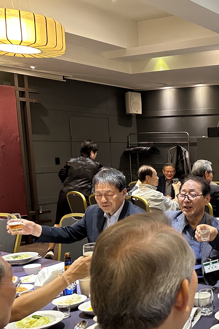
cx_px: 296
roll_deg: -0.3
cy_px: 211
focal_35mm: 46
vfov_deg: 42.3
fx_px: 420
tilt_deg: -7.1
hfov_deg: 24.8
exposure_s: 1/60
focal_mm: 6.86
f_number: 1.78
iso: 250
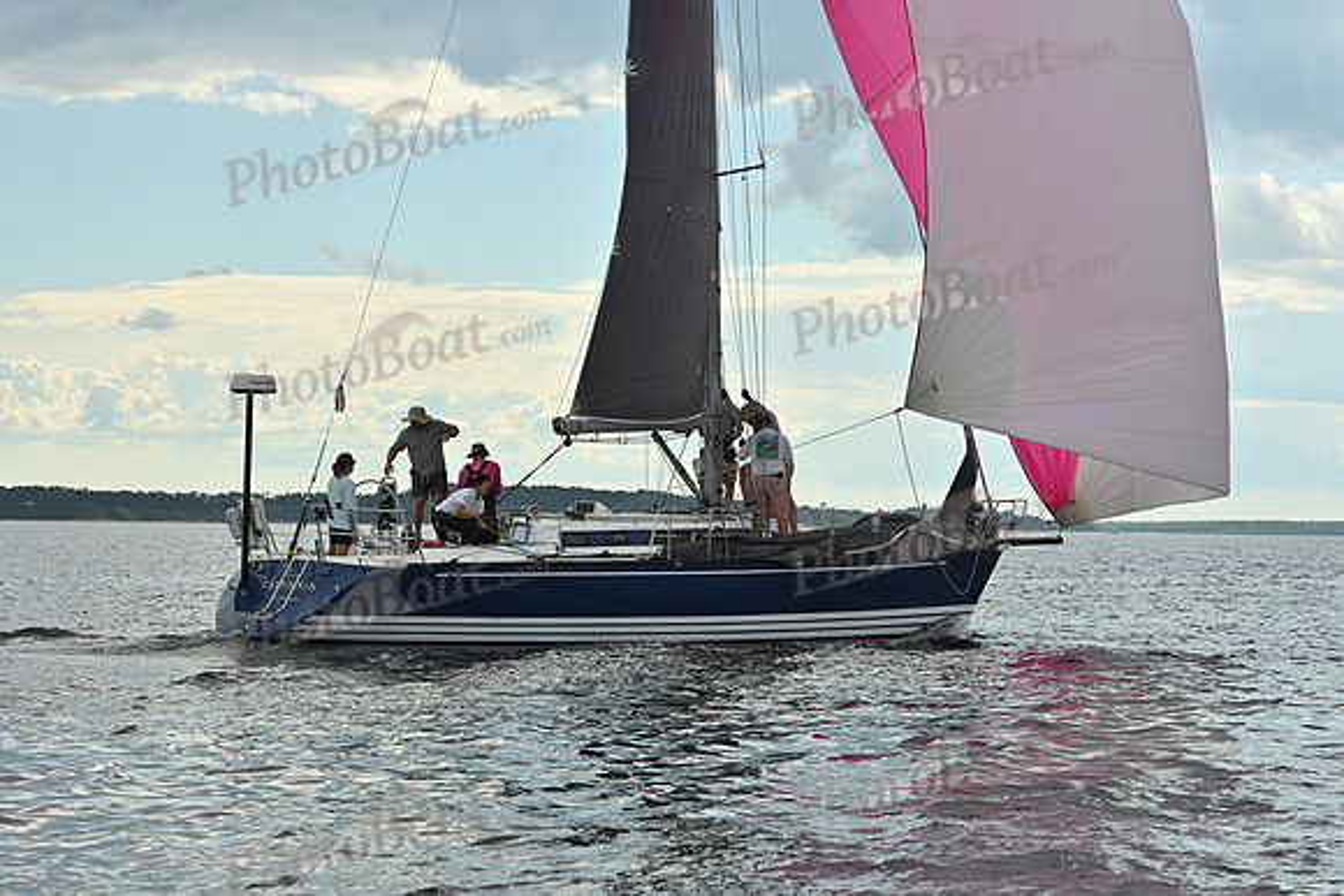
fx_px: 3734
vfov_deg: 13.7
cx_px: 672
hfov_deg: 20.4
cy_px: 448
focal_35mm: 100
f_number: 10
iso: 250
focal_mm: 100
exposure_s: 1/800
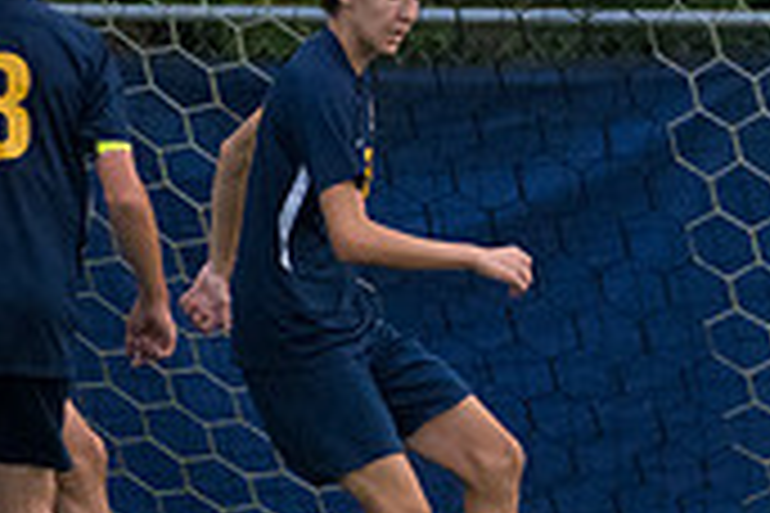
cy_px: 432
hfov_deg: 0.8
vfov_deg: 0.5
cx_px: 1261
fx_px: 54452
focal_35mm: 2546
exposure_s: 1/2000
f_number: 5.6
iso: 3200
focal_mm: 500
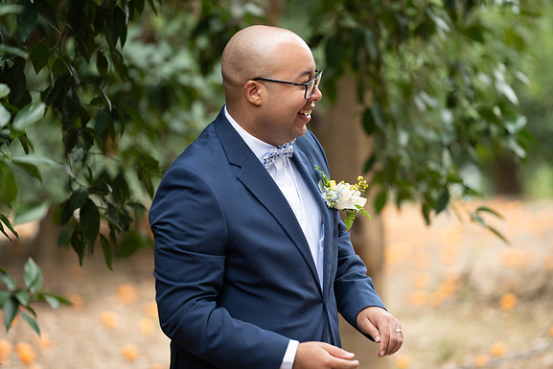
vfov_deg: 7.4
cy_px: 184
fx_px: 2858
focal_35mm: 186
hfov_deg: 11.1
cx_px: 276
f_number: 2.8
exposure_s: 1/100
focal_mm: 185
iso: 640
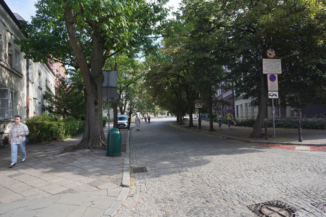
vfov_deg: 53.1
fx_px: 217
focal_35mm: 24
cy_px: 108
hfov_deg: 73.7
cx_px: 163
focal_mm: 24
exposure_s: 1/100
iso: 100
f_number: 9
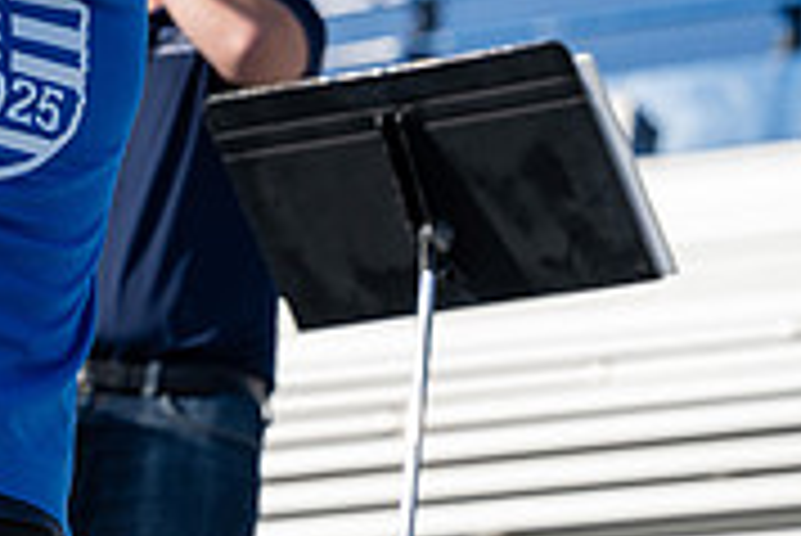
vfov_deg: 3.8
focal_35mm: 358
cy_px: -2
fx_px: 7972
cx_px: -436
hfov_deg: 5.7
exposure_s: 1/1000
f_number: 4
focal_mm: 110
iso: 100
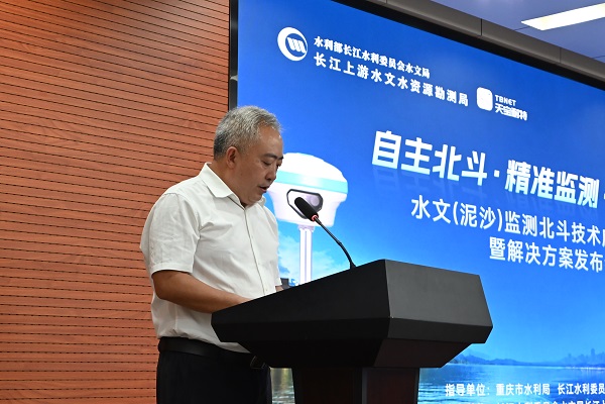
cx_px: 302
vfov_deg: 18.2
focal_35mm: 75
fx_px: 1260
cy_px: 202
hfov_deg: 27.0
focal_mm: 50
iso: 1600
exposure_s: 1/80
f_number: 6.3
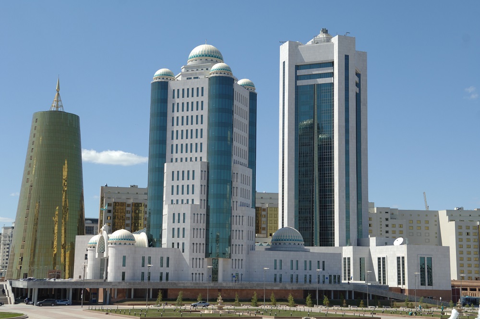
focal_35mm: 57
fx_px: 759
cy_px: 160
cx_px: 240
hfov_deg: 35.1
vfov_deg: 23.7
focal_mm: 38
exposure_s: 1/500
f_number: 5
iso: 100
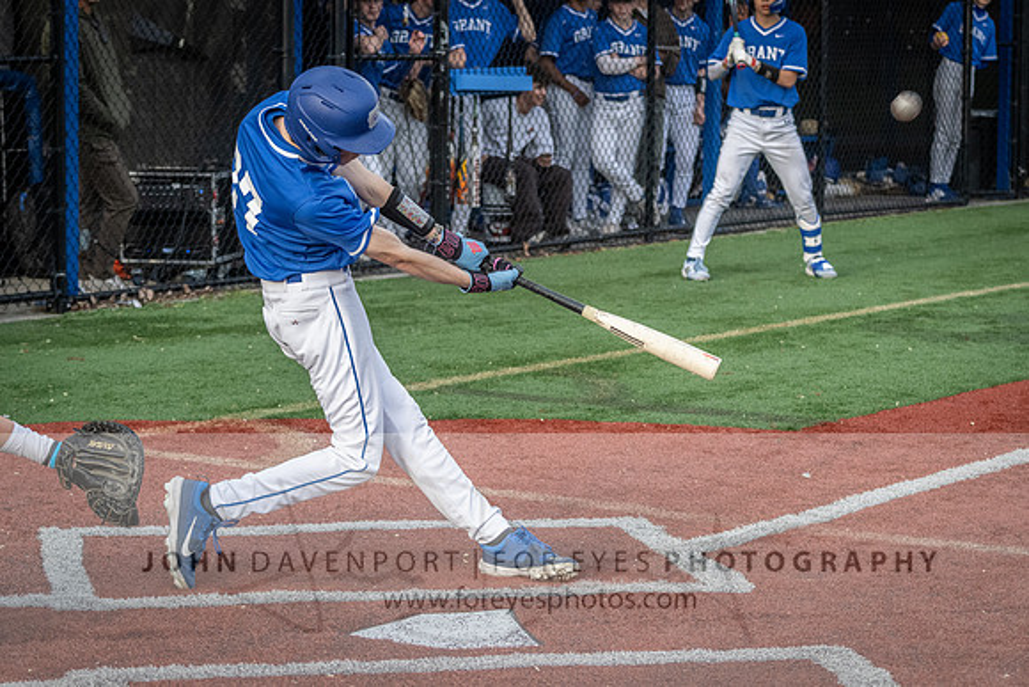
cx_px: 541
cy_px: 259
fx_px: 3051
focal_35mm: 107
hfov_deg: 19.1
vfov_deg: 12.8
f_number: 5.6
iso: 2500
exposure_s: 1/1600
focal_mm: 80
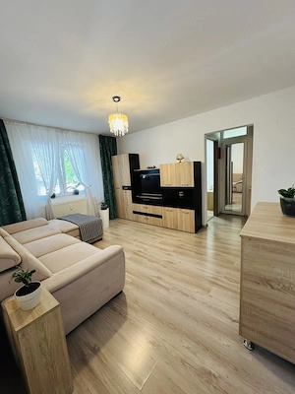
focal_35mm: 14
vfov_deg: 102.1
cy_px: 197
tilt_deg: -8.2
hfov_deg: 85.7
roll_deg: +3.8
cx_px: 148
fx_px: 159
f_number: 2.2
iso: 400
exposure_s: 1/50
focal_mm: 2.22
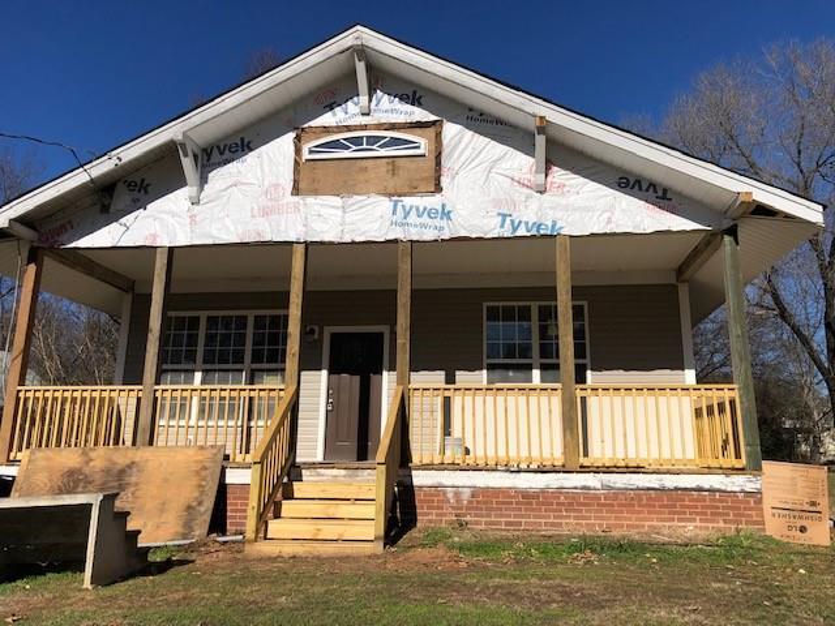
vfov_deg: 49.7
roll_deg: -1.9
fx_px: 675
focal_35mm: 28
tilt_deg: +13.2
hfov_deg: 63.4
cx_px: 418
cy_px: 313
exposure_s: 1/4808
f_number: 1.8
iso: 20
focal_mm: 4
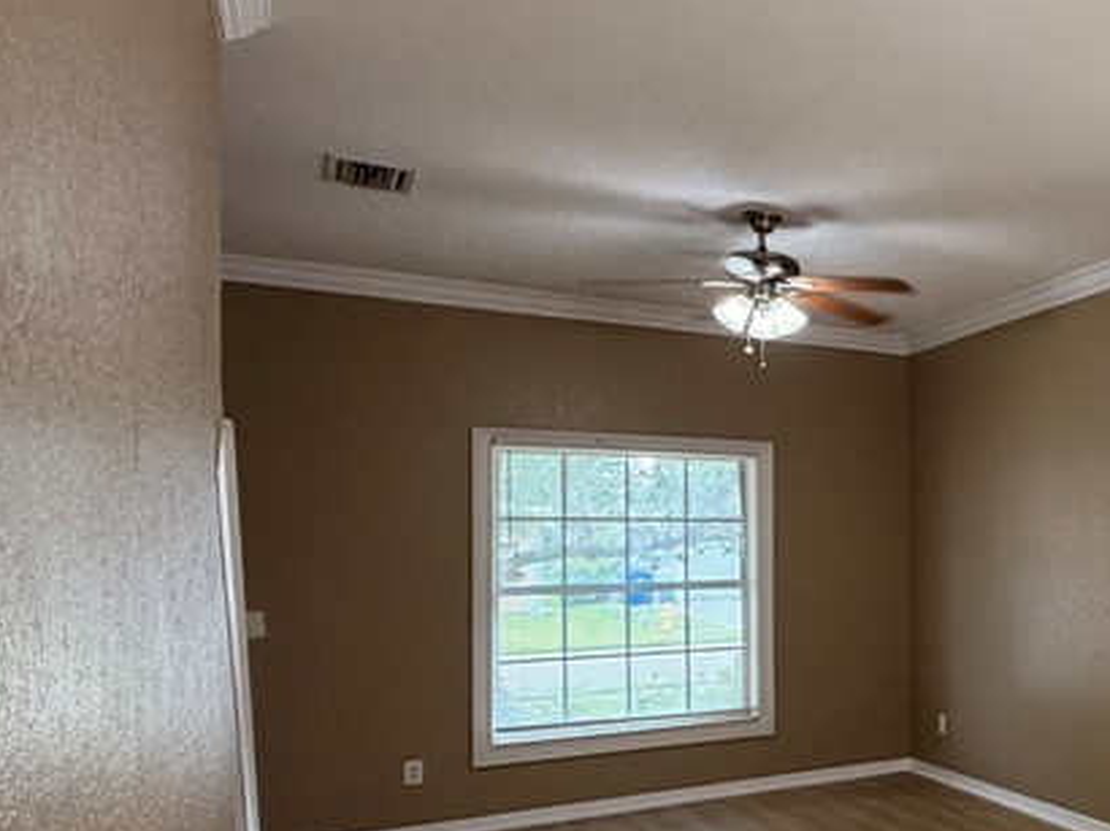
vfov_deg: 40.3
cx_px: 1245
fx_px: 1122
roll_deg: +0.8
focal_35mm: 35
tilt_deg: -0.1
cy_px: 536
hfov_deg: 41.1
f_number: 2.2
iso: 200
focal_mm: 2.22
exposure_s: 1/60
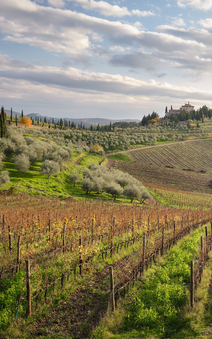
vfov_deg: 40.3
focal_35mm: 50
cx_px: 213
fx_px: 462
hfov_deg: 24.6
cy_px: 172
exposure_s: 1/8
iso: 160
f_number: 14
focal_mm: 21.4
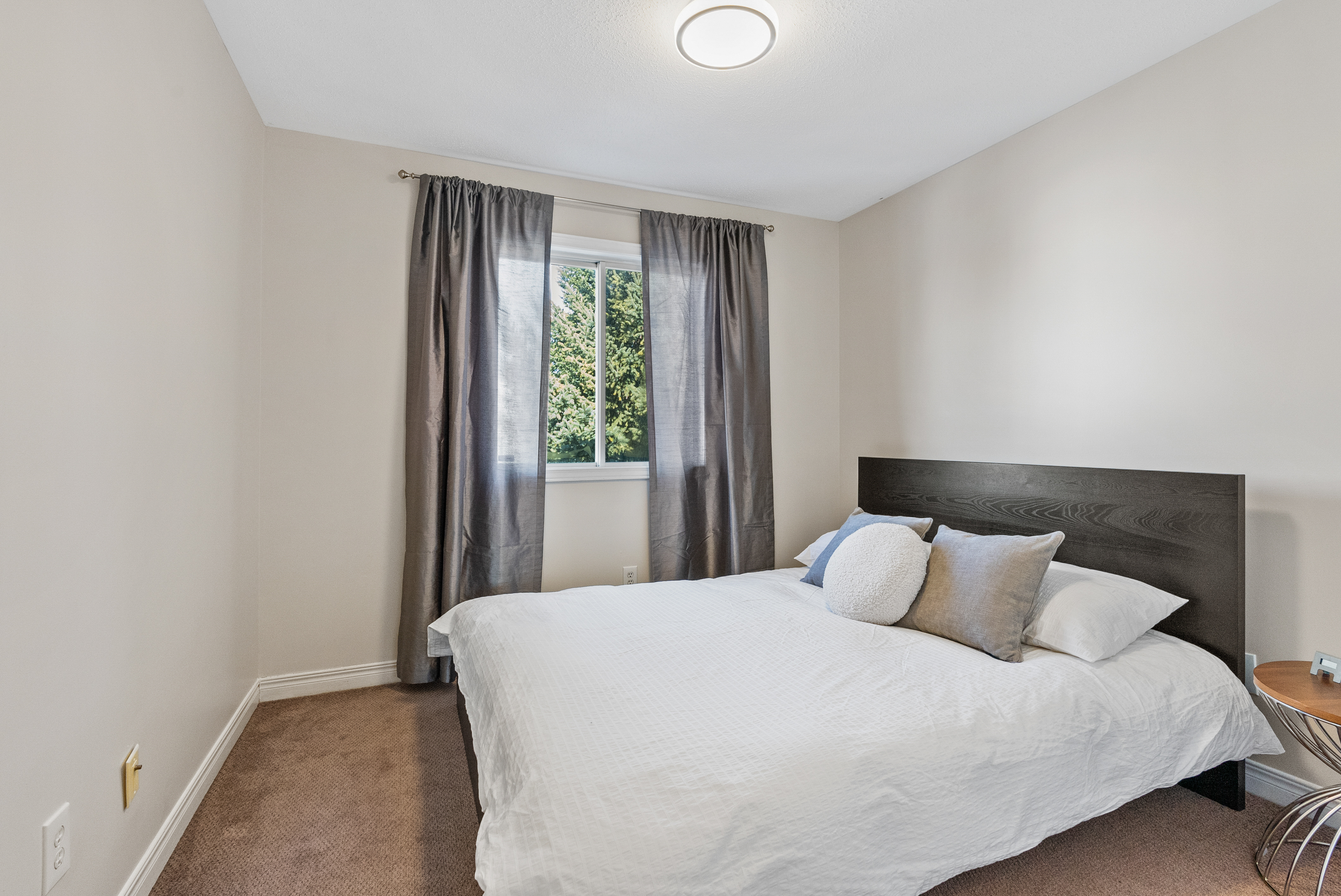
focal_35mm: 16
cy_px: 448
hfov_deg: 96.7
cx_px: 670
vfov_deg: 73.8
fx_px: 596
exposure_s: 1/8
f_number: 9
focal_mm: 16
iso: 1250
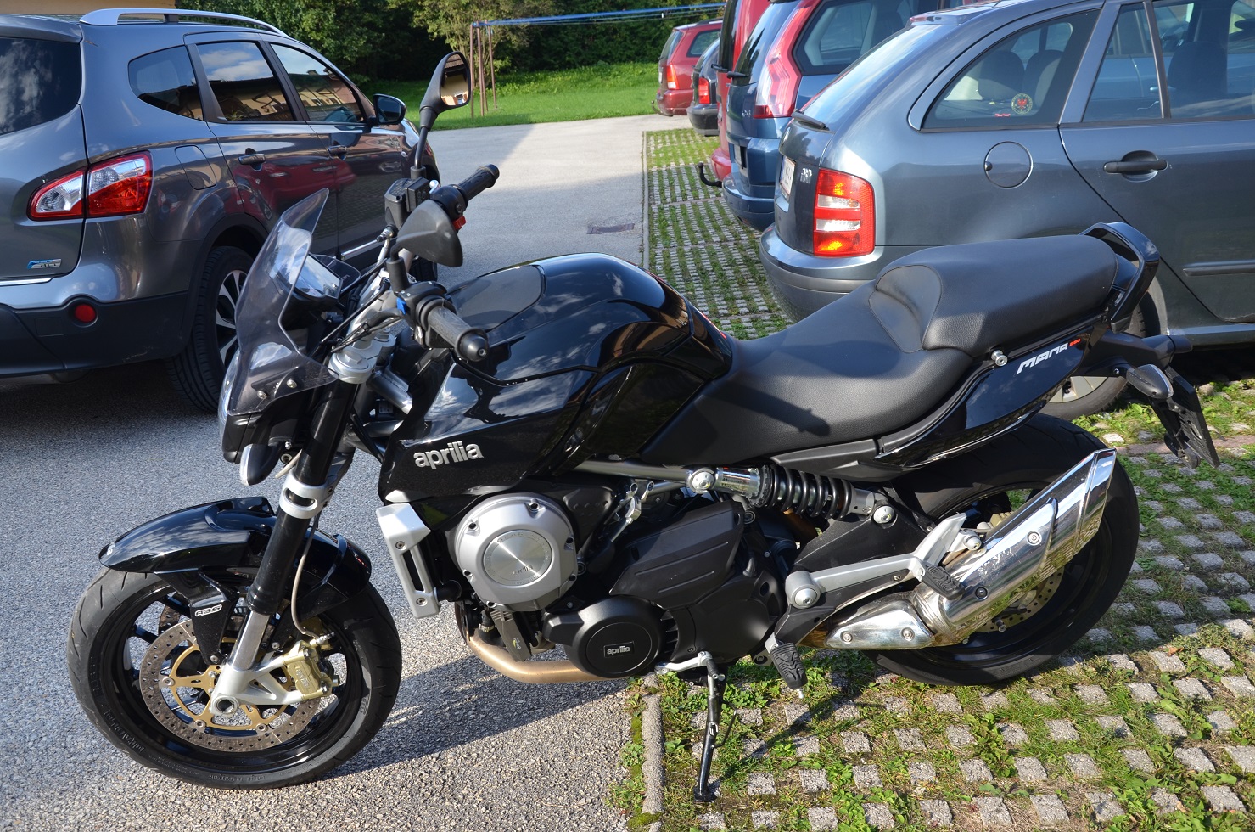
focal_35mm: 38
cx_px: 628
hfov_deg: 51.4
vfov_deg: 35.4
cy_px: 416
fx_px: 1305
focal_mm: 25
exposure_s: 1/200
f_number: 7.1
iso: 200
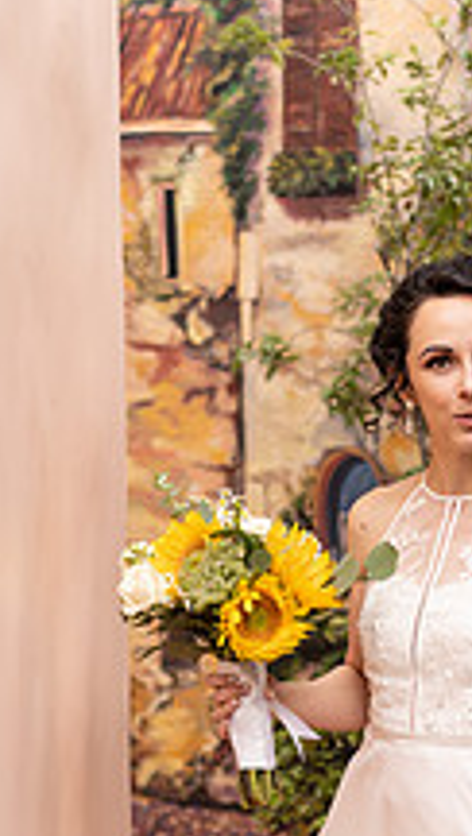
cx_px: 476
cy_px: 774
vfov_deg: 17.5
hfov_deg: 10.1
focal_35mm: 120
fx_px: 2662
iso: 320
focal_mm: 55
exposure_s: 1/500
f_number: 2.5
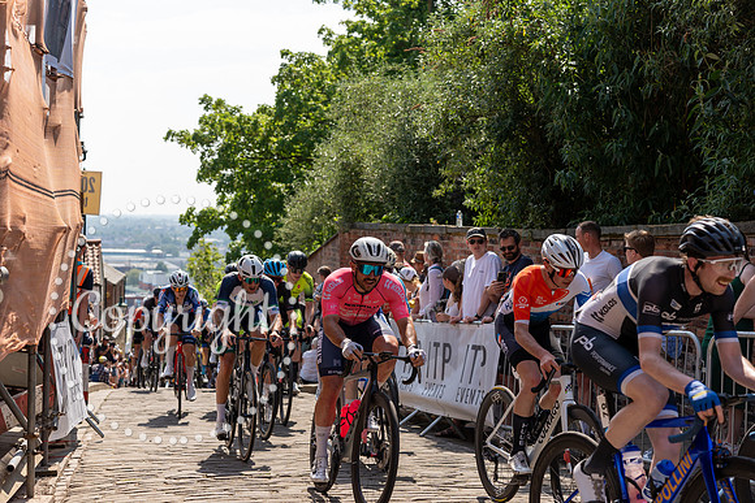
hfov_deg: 32.9
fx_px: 1280
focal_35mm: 61
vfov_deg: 22.3
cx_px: 378
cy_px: 252
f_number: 4
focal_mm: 61
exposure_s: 1/1600
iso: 160
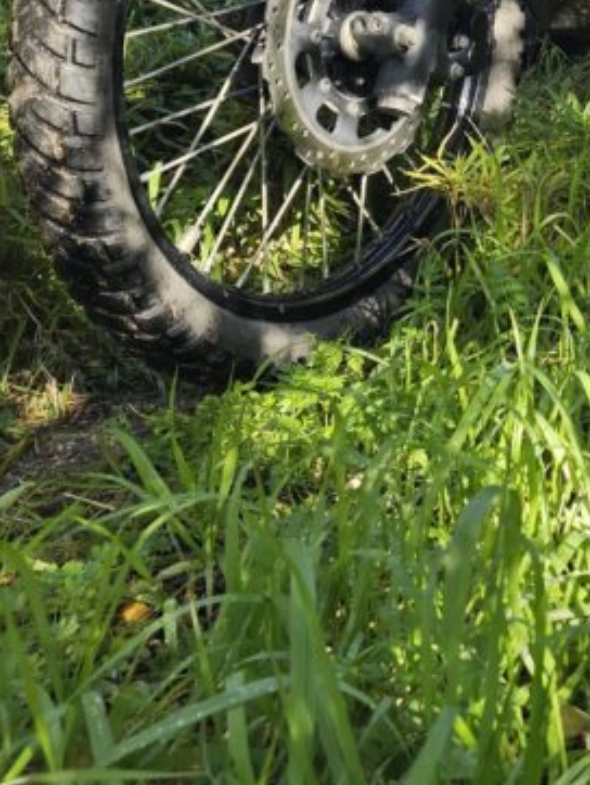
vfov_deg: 26.3
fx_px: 1475
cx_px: 744
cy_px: -171
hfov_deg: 20.8
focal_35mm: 65
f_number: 1.7
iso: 25
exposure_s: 1/180
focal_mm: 6.3
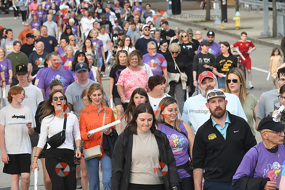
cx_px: 142
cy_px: 95
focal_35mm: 302
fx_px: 2391
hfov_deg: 6.8
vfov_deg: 4.6
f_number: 9
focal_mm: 200
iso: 1250
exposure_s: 1/250
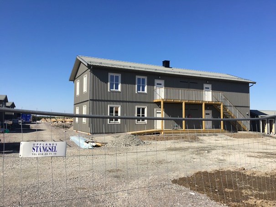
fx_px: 231
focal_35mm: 29
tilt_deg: +3.0
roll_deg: -0.9
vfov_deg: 48.2
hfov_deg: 61.6
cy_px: 104
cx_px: 138
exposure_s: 1/1709
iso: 25
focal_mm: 4.15
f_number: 2.2
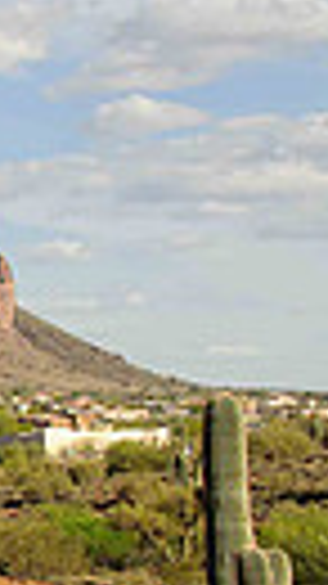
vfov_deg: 14.4
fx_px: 2307
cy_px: 396
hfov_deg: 6.6
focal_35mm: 149
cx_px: -944
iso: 200
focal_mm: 32
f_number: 10
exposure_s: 1/400
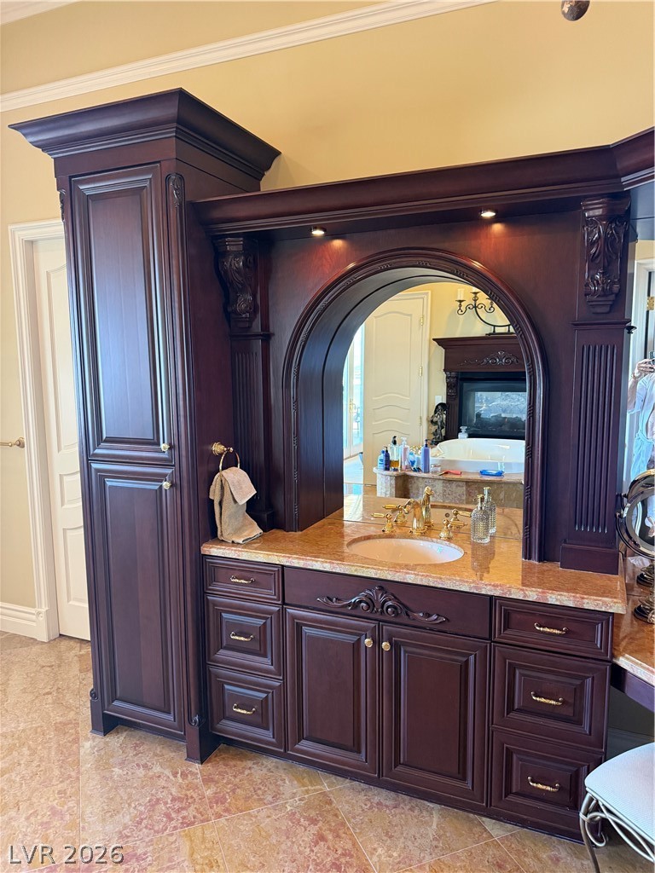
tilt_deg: -7.1
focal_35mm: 24
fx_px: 606
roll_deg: +0.3
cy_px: 436
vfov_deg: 71.6
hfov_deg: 56.8
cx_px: 328
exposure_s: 1/60
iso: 500
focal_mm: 6.76
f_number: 1.78
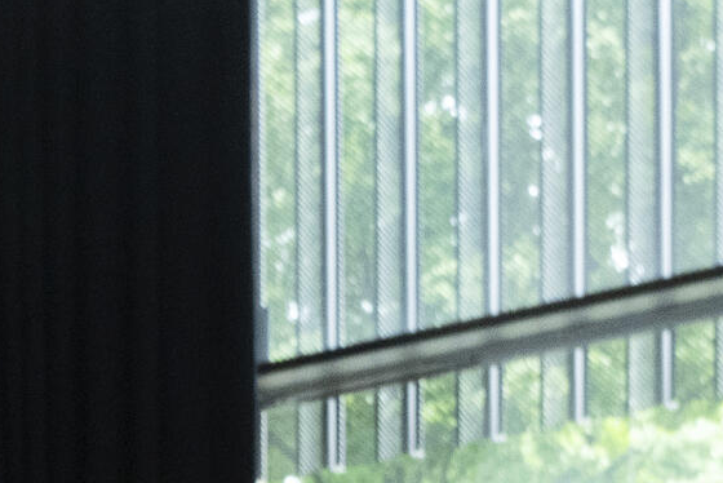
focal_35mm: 208
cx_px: -1227
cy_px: 1668
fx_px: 4188
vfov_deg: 5.9
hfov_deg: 8.6
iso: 2500
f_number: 8
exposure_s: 1/125
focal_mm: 29.2
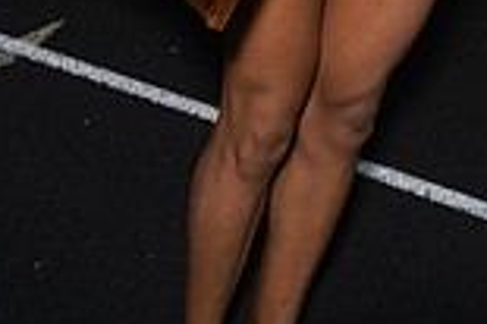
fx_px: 1338
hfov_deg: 20.3
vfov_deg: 12.0
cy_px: -368
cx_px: 430
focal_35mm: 99
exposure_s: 1/250
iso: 250
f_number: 8
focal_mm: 34
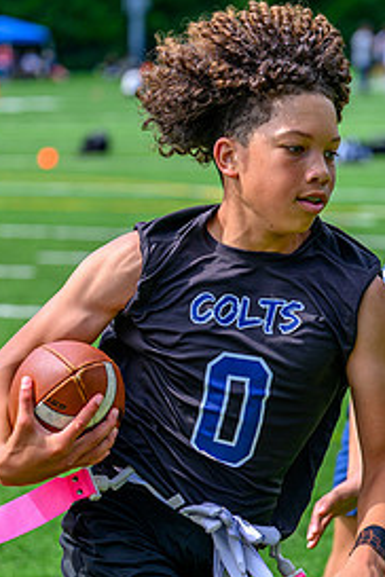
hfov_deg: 9.2
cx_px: 243
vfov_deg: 13.8
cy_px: 301
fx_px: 2390
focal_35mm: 149
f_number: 2.8
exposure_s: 1/2000
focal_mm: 70
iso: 160
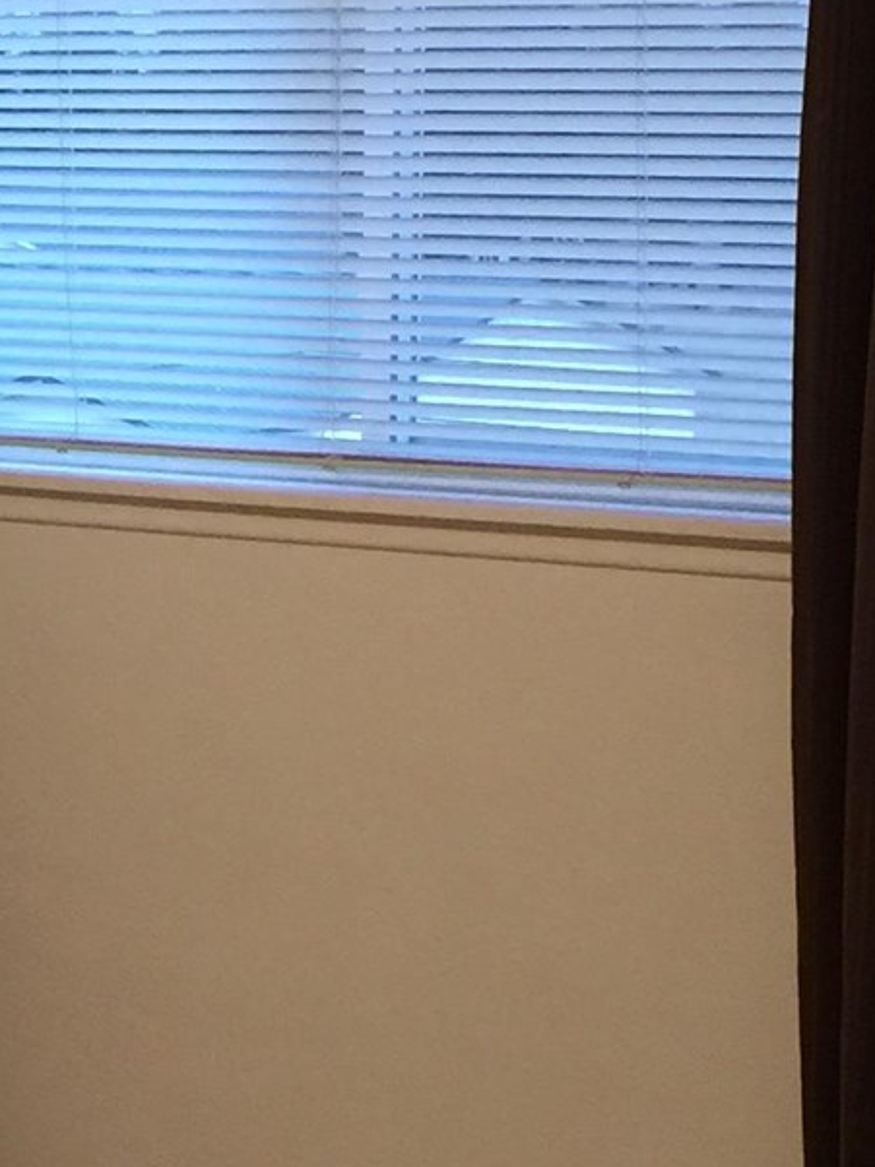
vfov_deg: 17.7
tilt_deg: -7.4
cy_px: 688
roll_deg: +0.4
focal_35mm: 111
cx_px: 149
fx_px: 3744
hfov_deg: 13.3
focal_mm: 4.15
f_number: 2.2
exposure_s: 1/15
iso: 80
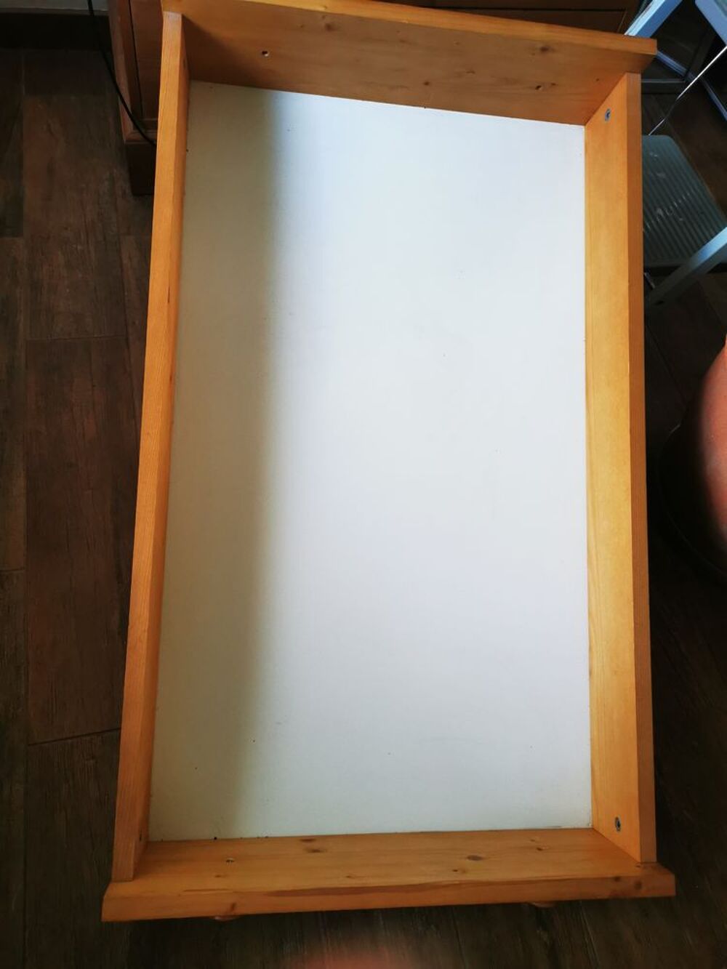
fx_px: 756
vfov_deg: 65.3
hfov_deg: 51.4
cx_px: 364
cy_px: 484
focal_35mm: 27
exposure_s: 1/50
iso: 250
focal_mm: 5.58
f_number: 1.8
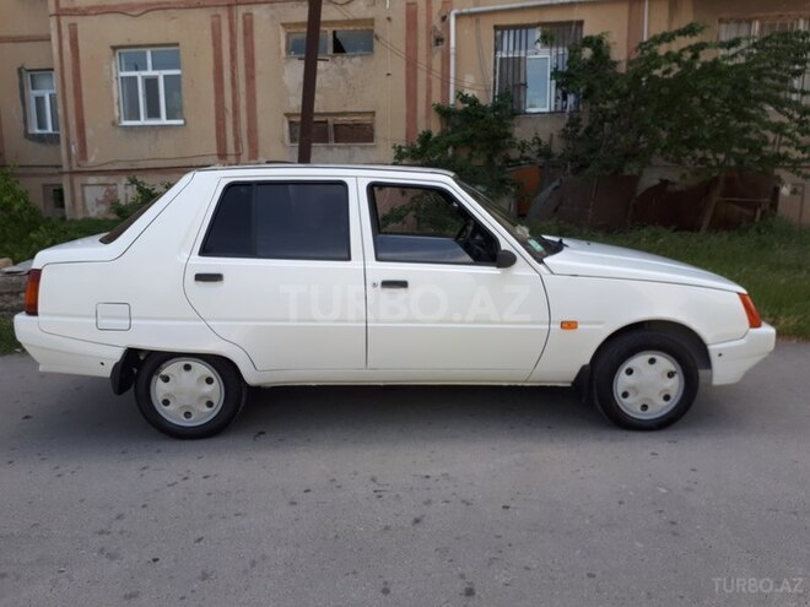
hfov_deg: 65.3
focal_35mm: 27
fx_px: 632
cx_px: 405
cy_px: 304
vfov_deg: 51.4
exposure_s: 1/513
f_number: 1.9
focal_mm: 3.6
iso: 40
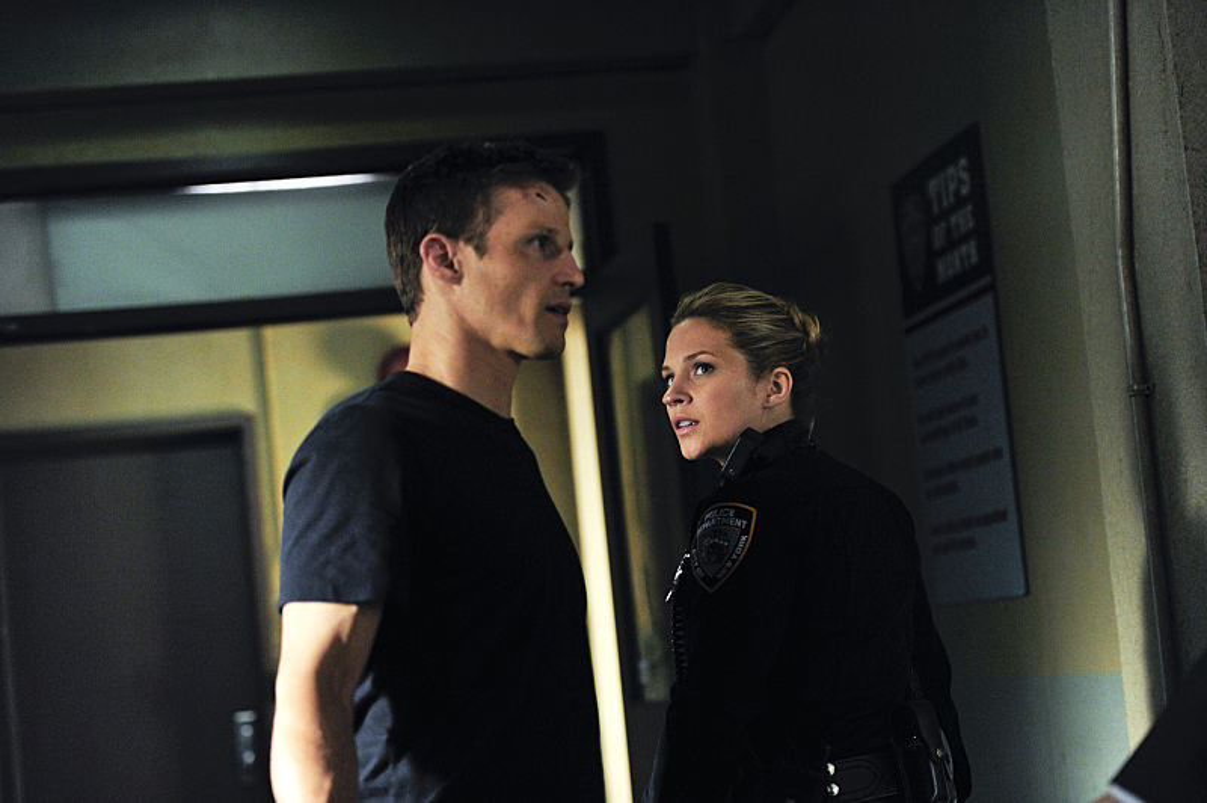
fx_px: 2345
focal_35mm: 70
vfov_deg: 19.4
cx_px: 604
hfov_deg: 28.9
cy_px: 402
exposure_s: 1/250
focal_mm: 70
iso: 5000
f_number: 2.8
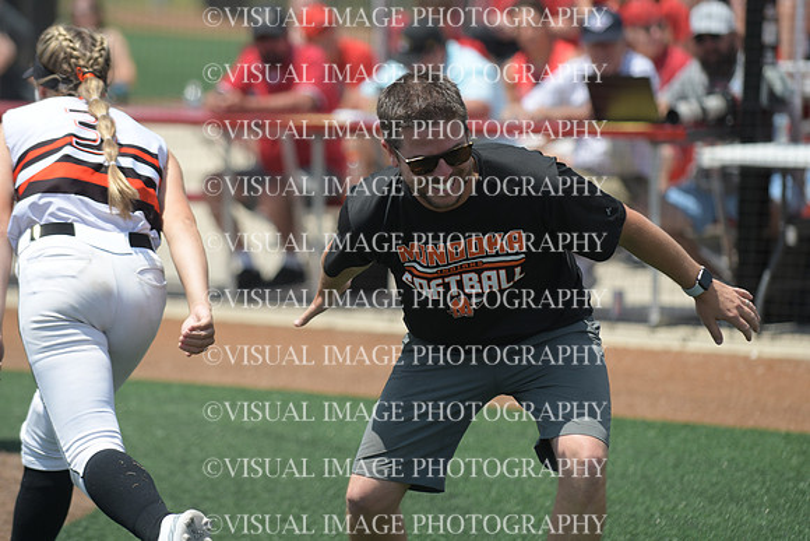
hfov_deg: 9.1
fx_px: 5063
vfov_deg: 6.1
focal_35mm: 225
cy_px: 270
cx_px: 405
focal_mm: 150
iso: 250
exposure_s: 1/4000
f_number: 3.5
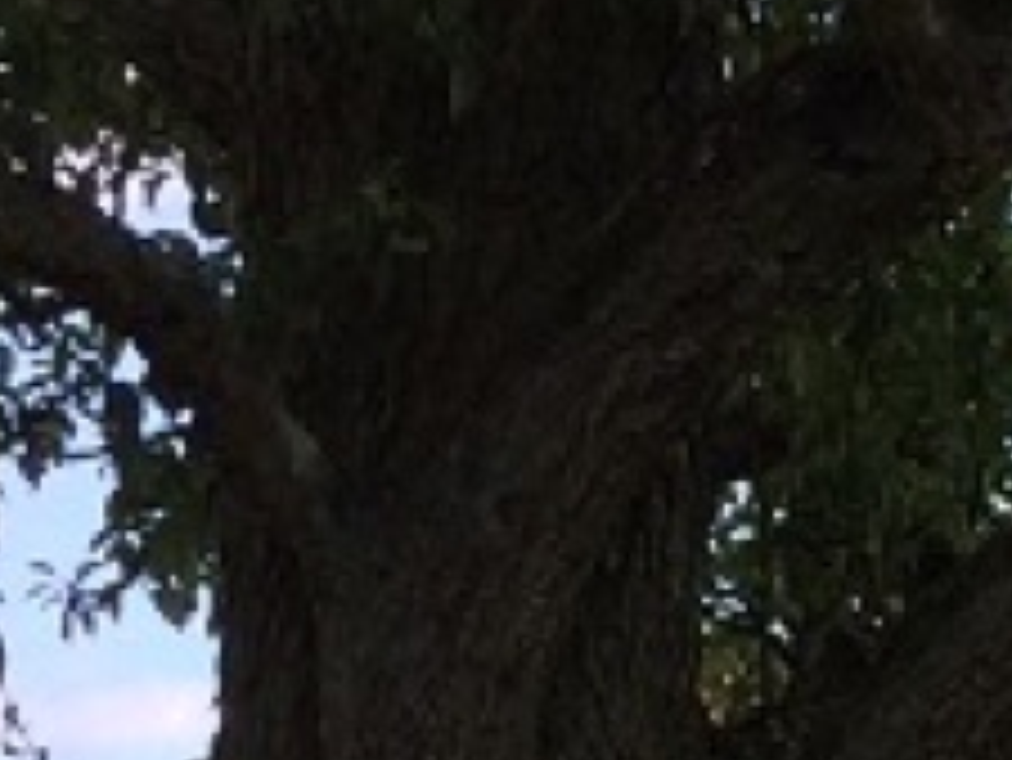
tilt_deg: -5.7
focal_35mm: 206
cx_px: 2393
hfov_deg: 8.8
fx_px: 6026
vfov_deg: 6.7
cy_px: 1979
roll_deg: +1.5
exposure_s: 1/672
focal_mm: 4.15
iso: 32
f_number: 2.2
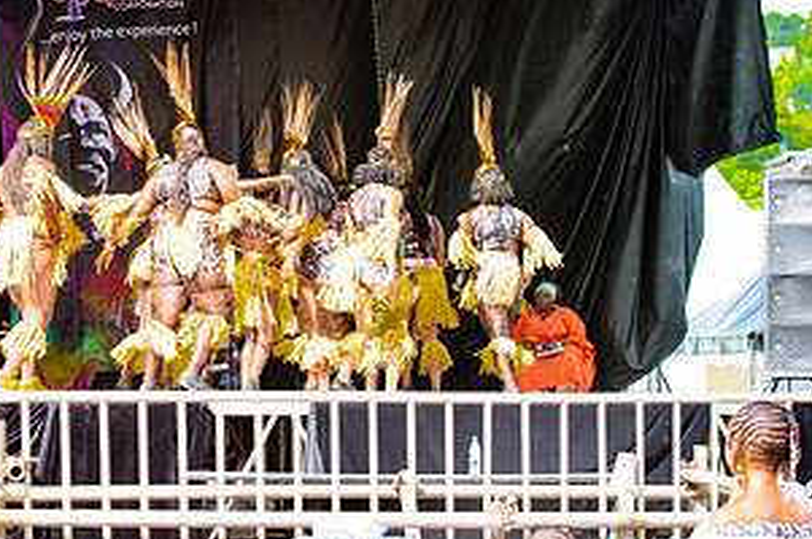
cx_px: 138
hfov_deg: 15.1
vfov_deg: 10.1
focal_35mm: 135
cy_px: 172
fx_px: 3042
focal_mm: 70
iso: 160
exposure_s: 1/200
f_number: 5.6
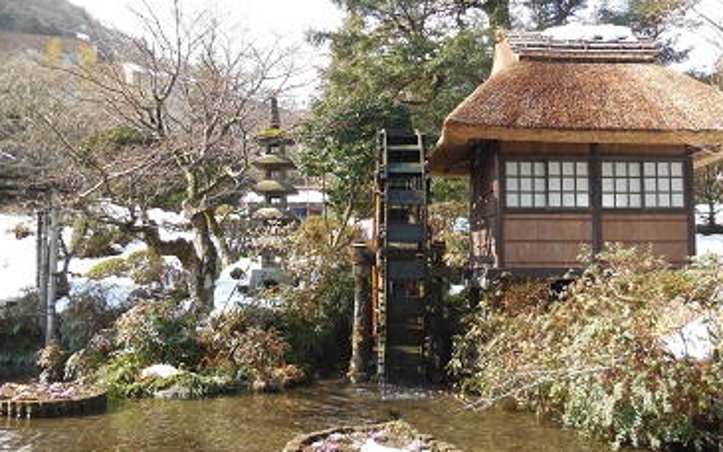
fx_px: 650
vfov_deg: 38.3
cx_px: 393
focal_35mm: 33
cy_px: 245
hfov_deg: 58.1
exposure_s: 1/320
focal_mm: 4.5
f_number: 3.1
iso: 125
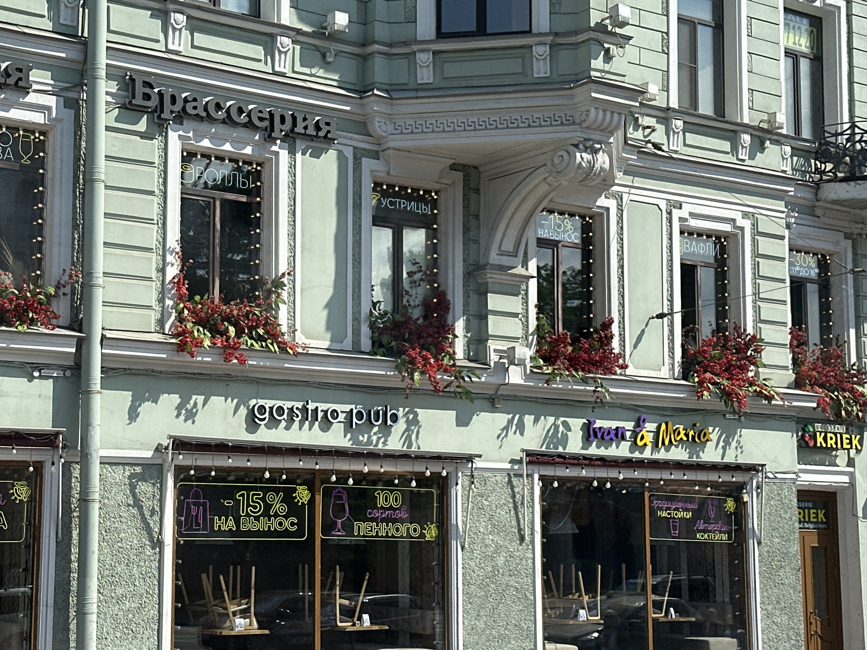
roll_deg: -1.2
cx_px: 323
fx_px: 1578
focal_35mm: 63
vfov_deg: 23.3
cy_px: 319
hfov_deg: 30.6
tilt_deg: +8.9
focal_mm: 6.86
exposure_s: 1/2252
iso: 64
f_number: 1.78
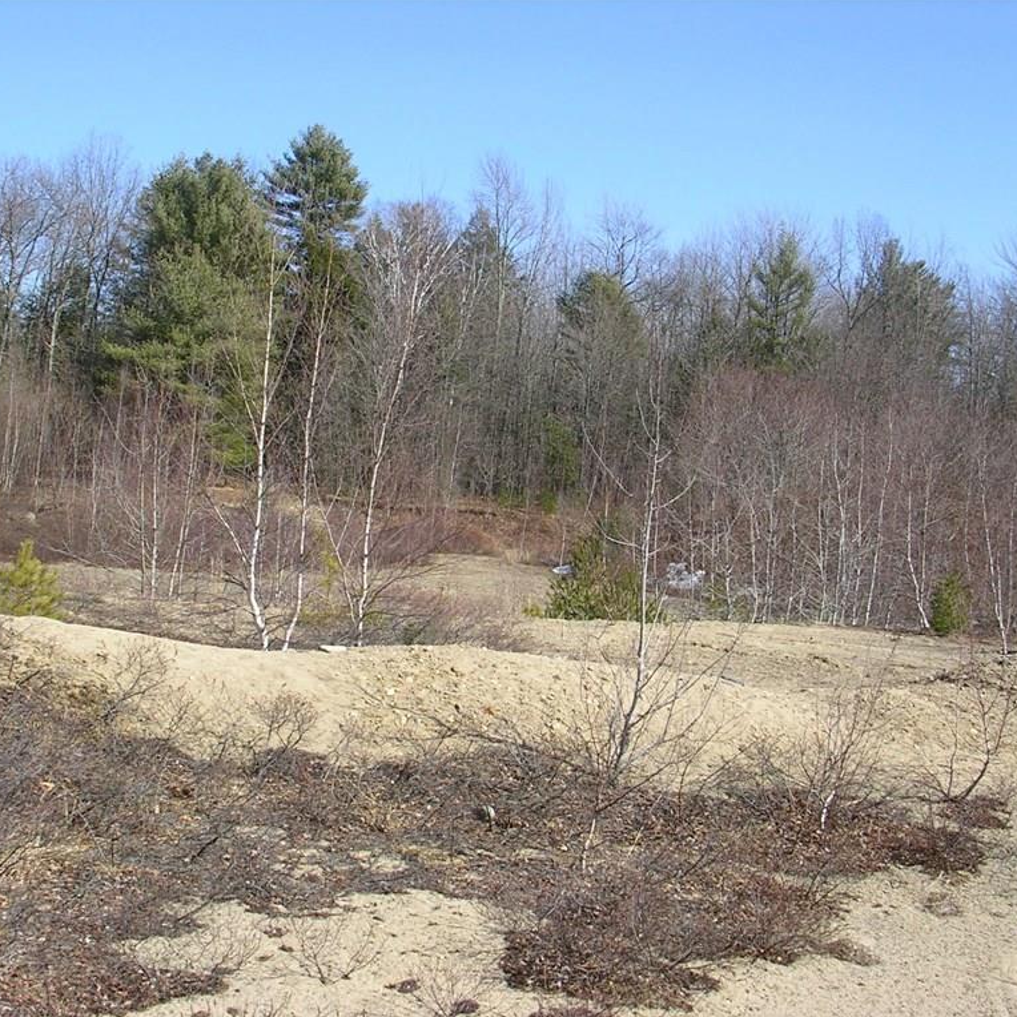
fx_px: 1496
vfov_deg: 37.6
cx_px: 435
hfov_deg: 37.5
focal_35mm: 45
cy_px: 508
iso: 50
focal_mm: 5.8
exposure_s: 1/206
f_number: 5.6
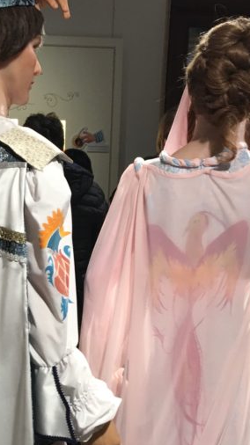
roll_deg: -1.5
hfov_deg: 18.7
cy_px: 391
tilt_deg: -15.3
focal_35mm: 64
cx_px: 60
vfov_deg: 31.5
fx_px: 755
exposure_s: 1/17
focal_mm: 4.15
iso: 50
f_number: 2.2
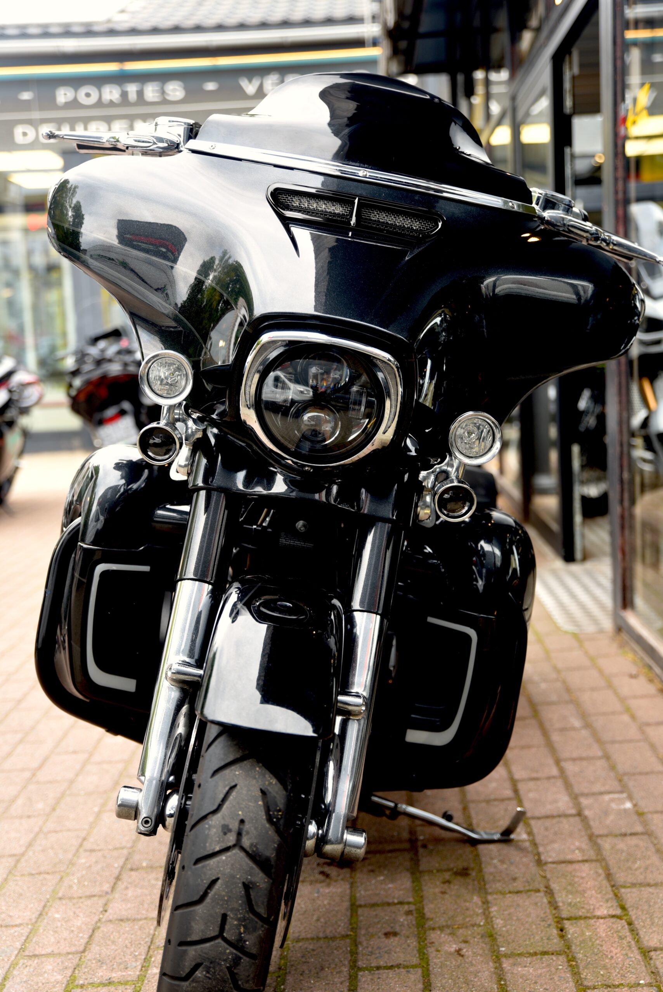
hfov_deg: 28.1
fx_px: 1325
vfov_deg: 41.1
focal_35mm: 48
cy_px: 496
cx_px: 332
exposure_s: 1/50
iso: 100
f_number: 2.8
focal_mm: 48
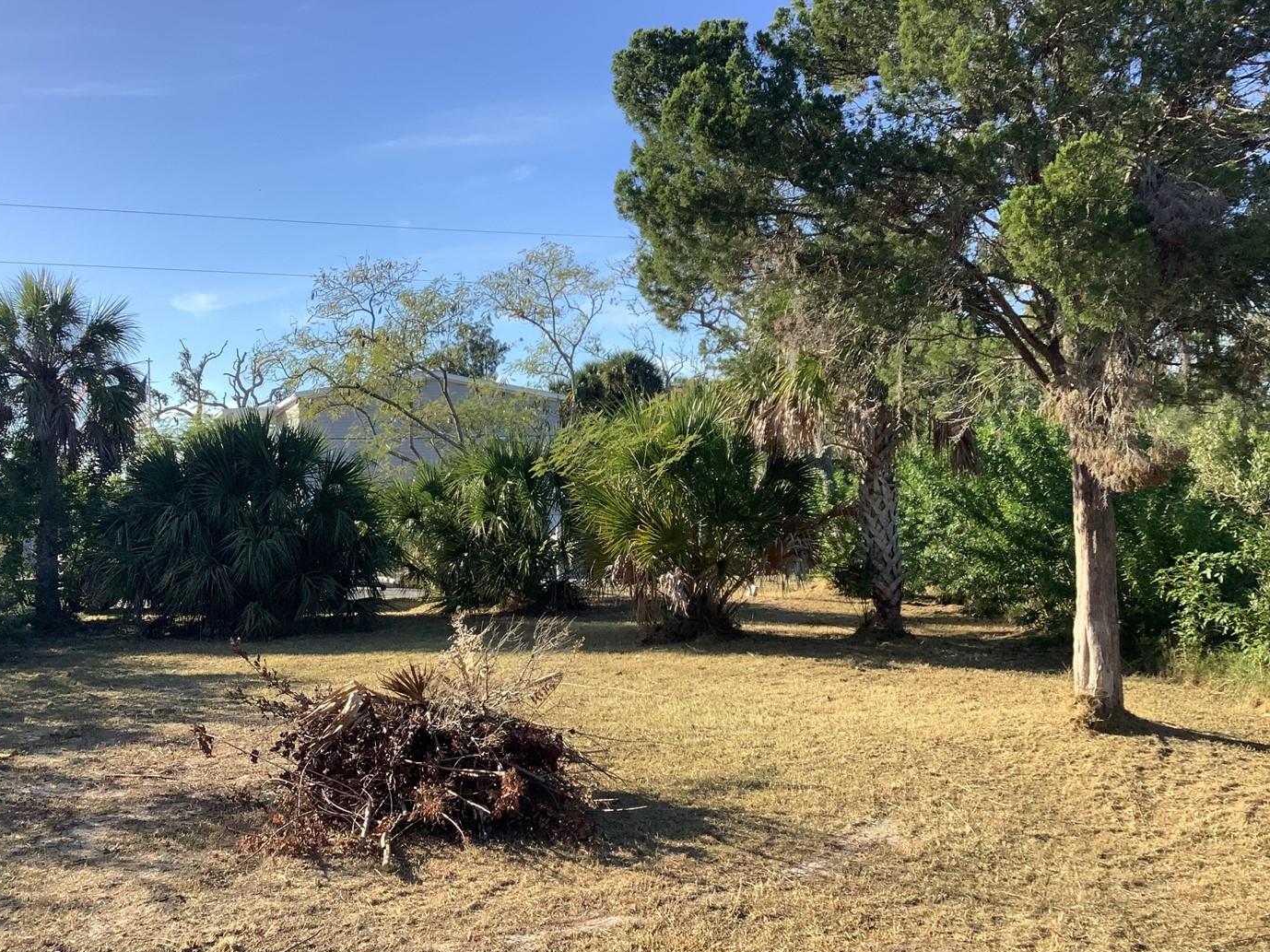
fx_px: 1321
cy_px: 493
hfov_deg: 51.3
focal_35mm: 36
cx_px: 607
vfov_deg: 39.6
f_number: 2.4
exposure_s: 1/858
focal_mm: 3.3
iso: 25
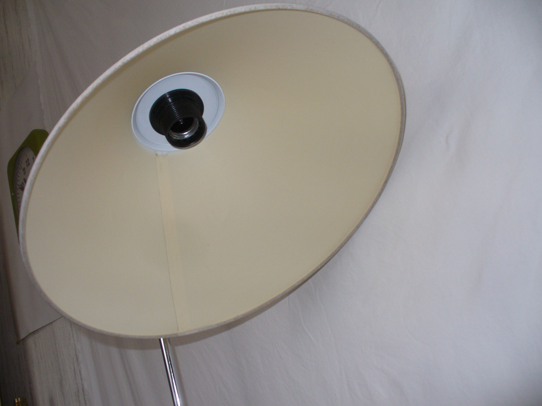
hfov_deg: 50.1
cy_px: 203
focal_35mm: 37
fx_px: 579
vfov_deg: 38.7
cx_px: 271
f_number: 2.8
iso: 100
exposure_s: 1/50
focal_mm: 6.1
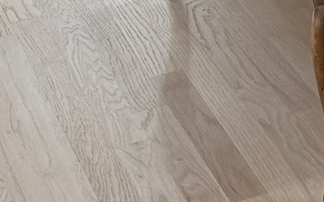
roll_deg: +0.6
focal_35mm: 188
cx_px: 967
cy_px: -529
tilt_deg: -5.7
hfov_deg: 9.0
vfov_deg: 6.1
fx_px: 1660
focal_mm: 6.76
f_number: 1.78
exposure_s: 1/121
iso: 100
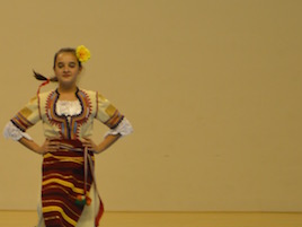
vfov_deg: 7.2
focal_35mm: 207
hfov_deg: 9.4
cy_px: 136
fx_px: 1808
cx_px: -74
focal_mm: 55
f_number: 5.6
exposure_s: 1/80
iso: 400
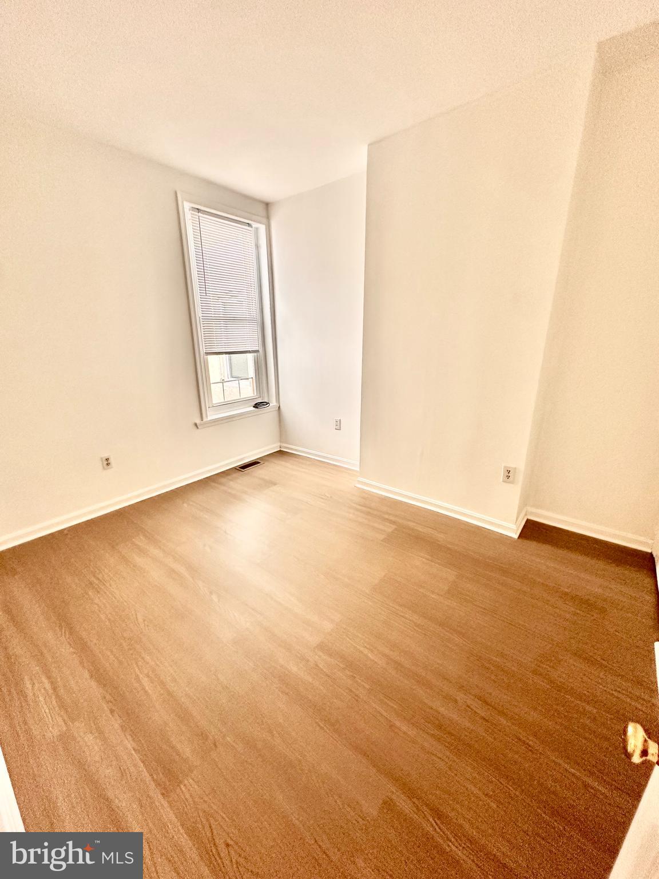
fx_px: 355
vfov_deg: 102.1
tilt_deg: -16.0
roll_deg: +1.2
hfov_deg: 85.7
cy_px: 440
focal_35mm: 14
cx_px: 330
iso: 250
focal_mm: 2.22
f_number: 2.2
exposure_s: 1/120
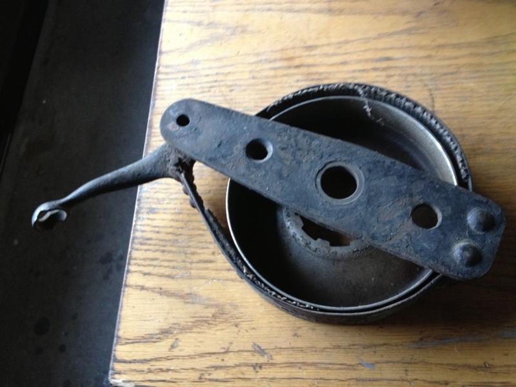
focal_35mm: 35
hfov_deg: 52.6
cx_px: 258
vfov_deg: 40.7
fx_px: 522
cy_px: 194
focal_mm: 4.28
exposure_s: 1/20
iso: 250
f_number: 2.4
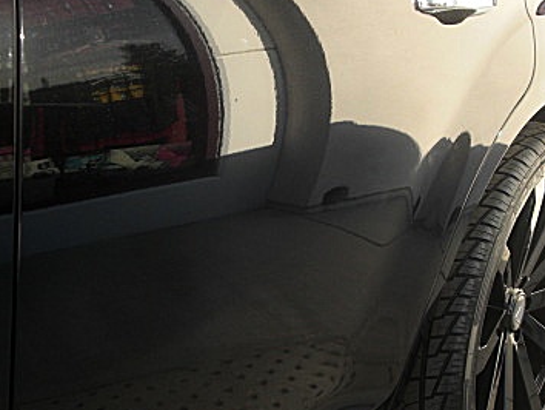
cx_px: 294
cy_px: 211
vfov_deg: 22.6
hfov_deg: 29.8
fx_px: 1024
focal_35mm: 65
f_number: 2.8
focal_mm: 6.3
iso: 50
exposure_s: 1/125
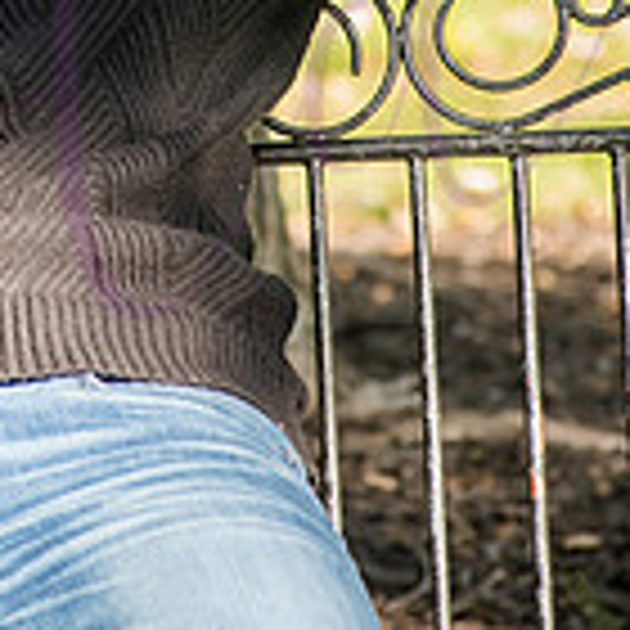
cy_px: -194
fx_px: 8710
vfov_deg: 4.1
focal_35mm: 423
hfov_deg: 4.1
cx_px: -36
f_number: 6.3
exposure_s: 1/320
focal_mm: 155
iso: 800
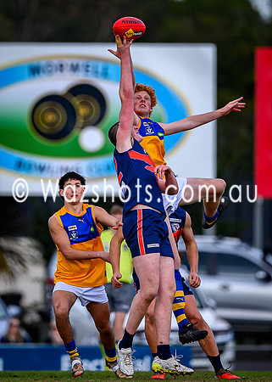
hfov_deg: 1.4
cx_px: 97
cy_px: 153
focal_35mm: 1012
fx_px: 10960
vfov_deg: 2.0
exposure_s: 1/2500
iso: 360
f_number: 4
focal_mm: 500
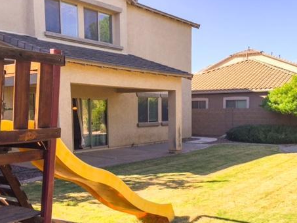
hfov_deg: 45.7
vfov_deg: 34.8
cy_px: 150
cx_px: 166
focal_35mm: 41
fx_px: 352
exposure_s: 1/1099
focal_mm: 4.15
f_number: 2.2
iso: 32
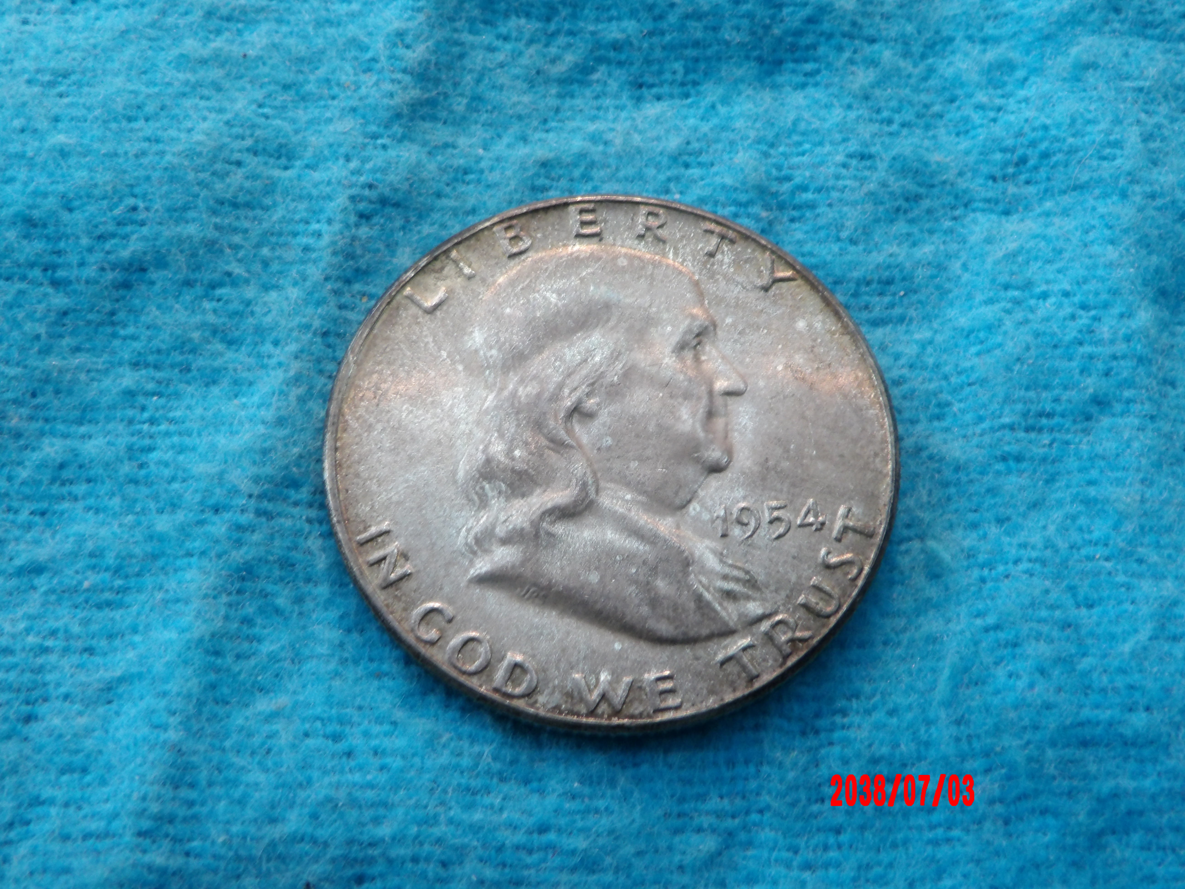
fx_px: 1438
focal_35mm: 42
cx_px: 592
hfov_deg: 44.8
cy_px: 444
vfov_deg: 34.3
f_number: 4.9
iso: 279
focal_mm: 7.6
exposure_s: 1/15
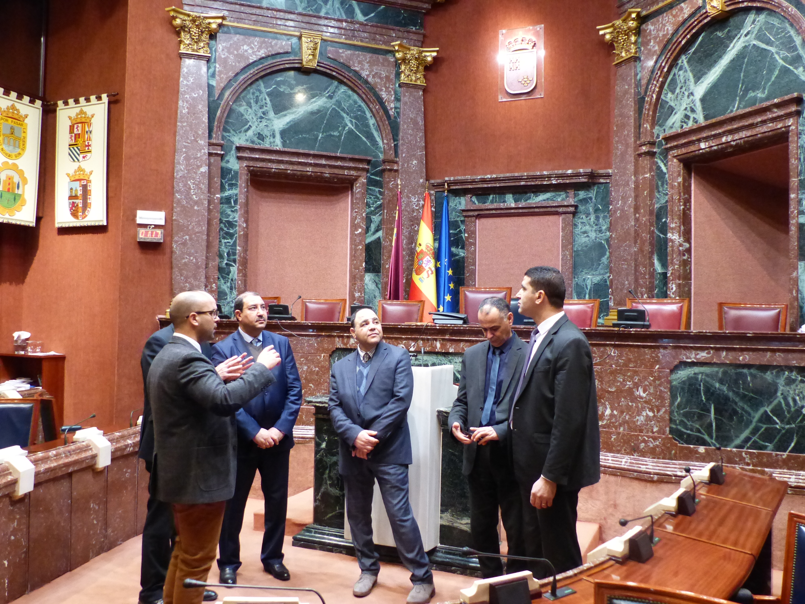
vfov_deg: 45.4
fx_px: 721
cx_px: 402
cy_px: 302
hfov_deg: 58.4
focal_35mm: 31
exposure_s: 1/30
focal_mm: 5.6
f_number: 2.8
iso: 800
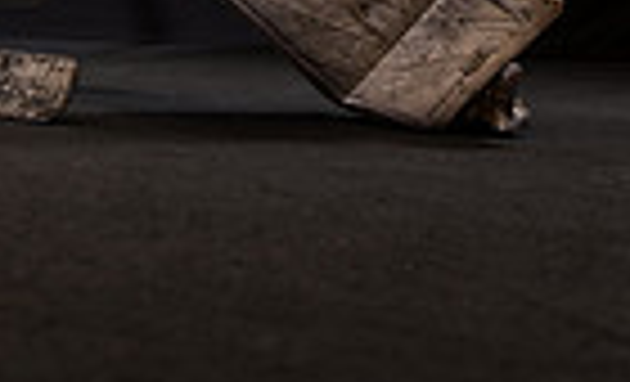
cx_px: 4
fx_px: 1737
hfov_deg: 19.9
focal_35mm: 102
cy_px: -301
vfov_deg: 11.6
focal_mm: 24
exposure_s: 1/160
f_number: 3.2
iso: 80
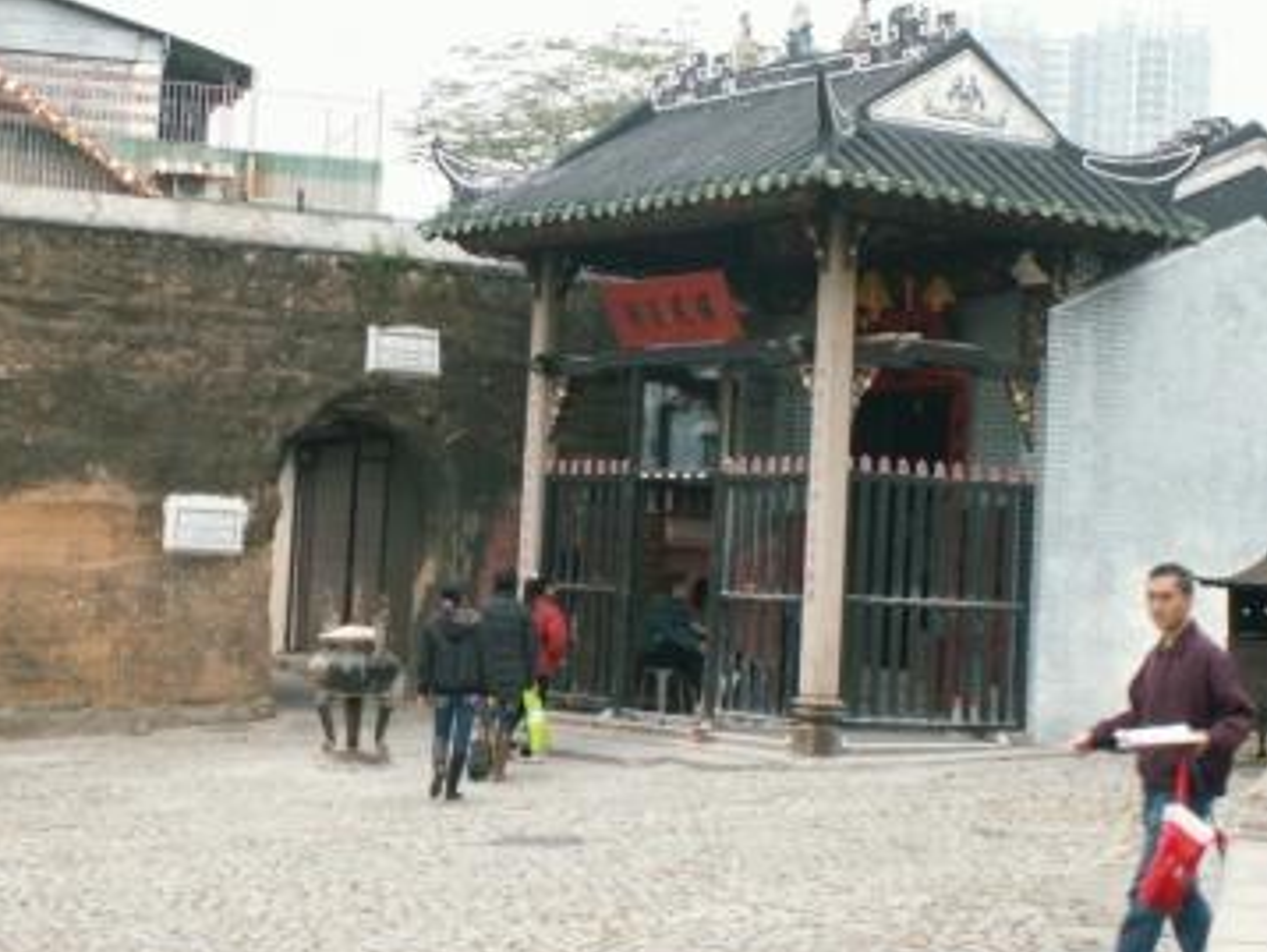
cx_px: 587
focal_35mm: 75
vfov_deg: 19.6
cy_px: 396
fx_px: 2747
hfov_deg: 26.0
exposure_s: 1/40
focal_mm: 10.01
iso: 50
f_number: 3.5
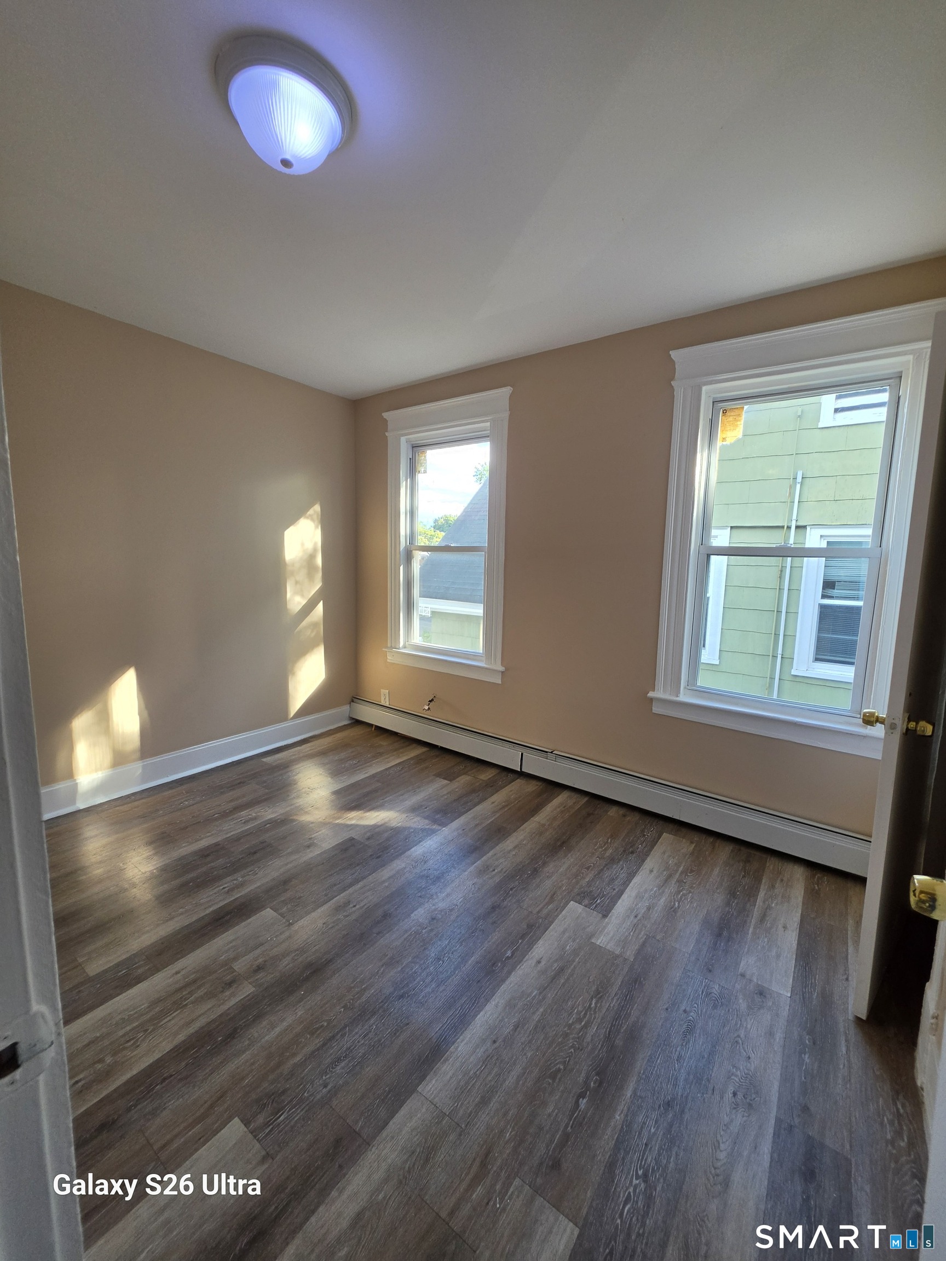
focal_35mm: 13
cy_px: 630
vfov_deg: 106.2
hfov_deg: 89.9
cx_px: 473
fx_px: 474
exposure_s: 1/120
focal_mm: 2.2
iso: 80
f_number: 1.9
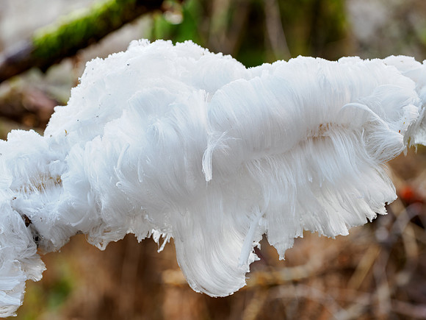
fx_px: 1477
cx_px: 213
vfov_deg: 12.3
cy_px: 160
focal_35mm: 120
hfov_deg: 16.4
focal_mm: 60
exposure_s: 1/10
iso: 200
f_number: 7.1
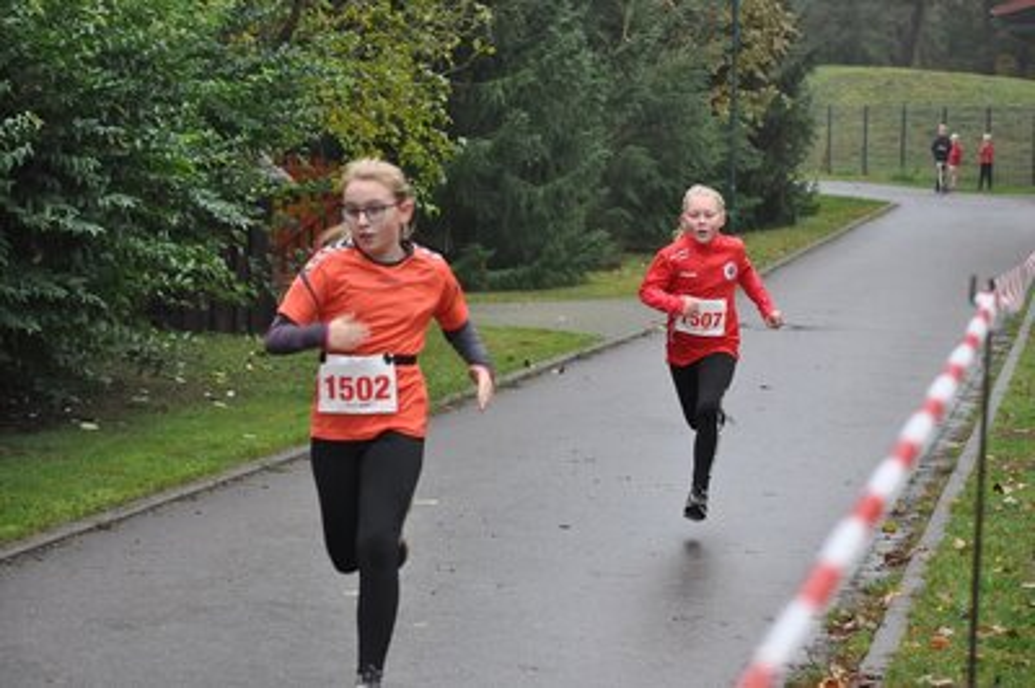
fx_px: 3102
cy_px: 344
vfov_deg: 12.7
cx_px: 518
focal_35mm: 108
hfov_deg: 18.9
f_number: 4.5
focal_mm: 72
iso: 1600
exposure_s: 1/250
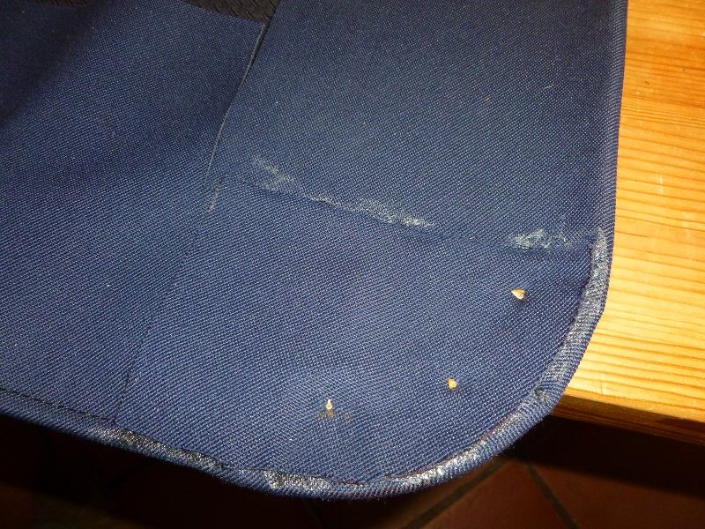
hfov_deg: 63.4
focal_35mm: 28
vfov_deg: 49.7
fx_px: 570
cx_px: 352
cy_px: 264
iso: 250
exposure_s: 1/60
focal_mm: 5
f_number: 3.3
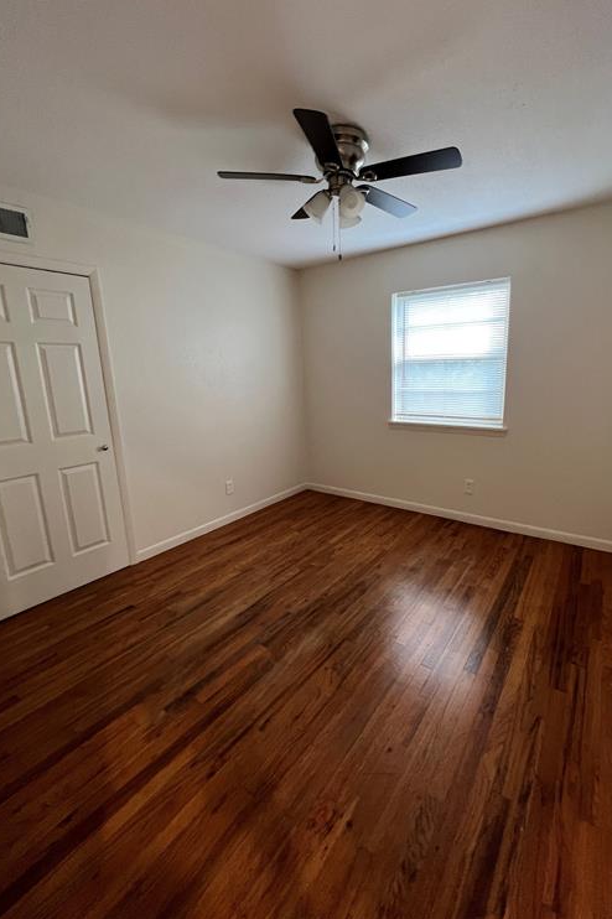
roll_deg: +2.6
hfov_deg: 81.1
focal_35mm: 14
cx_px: 325
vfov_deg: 104.2
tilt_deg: -11.0
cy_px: 446
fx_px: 357
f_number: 1.8
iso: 250
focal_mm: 1.57
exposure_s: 1/41
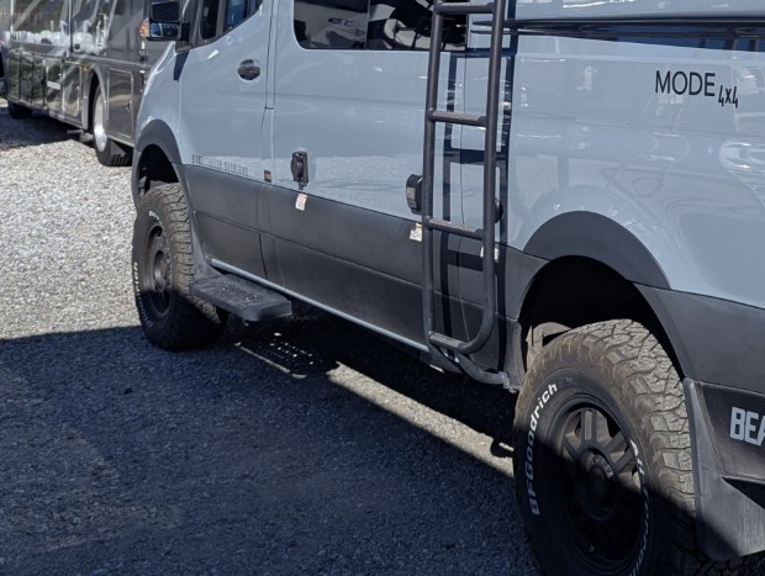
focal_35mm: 54
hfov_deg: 32.9
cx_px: 742
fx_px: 1195
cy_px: 38
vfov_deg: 26.1
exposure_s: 1/2309
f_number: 1.85
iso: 45
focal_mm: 6.81
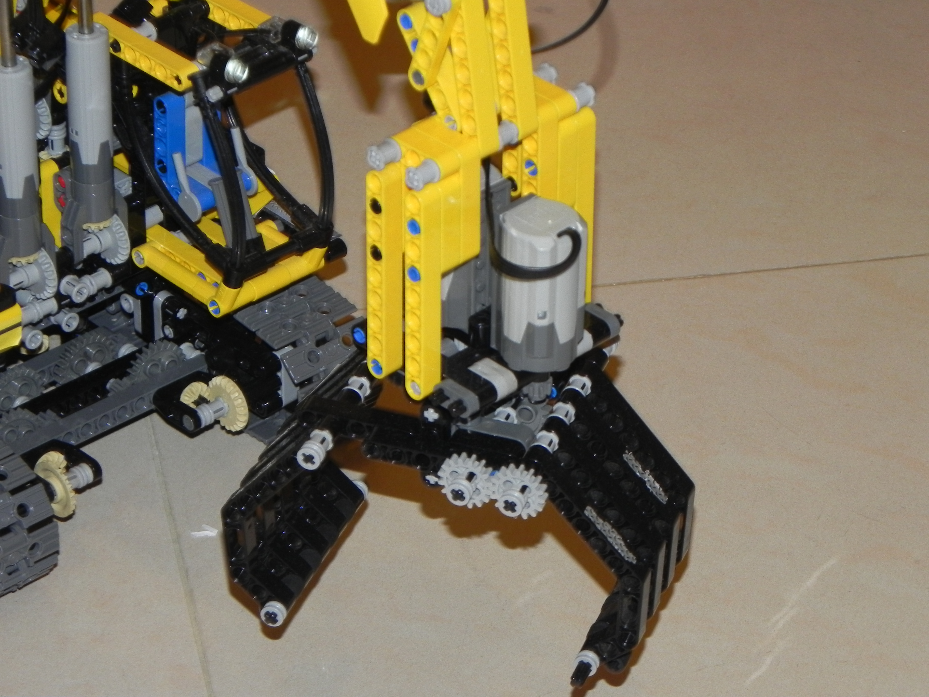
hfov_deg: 13.7
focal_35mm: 144
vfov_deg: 10.3
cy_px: 348
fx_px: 3865
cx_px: 464
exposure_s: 1/30
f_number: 4.5
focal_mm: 25.7
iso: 200
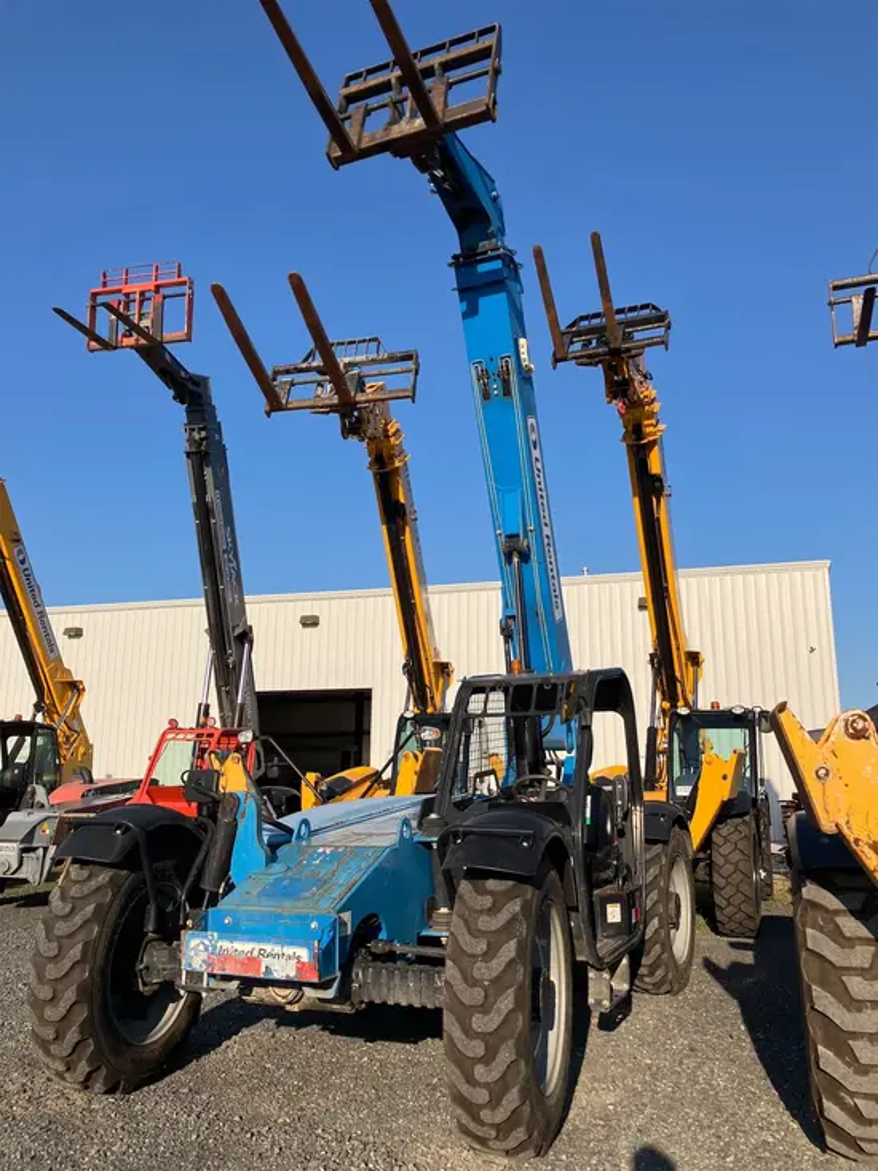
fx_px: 947
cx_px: 439
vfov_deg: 63.4
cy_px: 586
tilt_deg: +15.3
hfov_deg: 49.8
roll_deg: -0.4
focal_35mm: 28
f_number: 1.8
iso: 32
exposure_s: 1/1869
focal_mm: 3.99
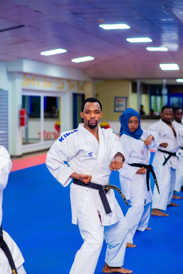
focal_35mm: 85
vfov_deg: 23.9
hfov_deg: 16.1
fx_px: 648
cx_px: 92
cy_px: 137
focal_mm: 85
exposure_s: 1/100
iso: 1250
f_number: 2.8
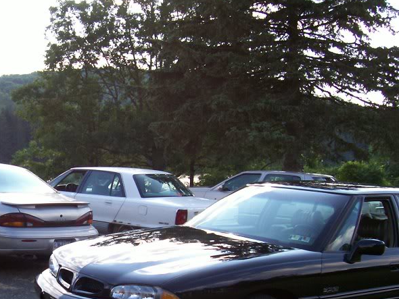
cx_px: 98
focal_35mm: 59
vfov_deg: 24.5
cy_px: 229
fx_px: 680
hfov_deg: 32.1
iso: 80
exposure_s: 1/443
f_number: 2.7
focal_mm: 5.6
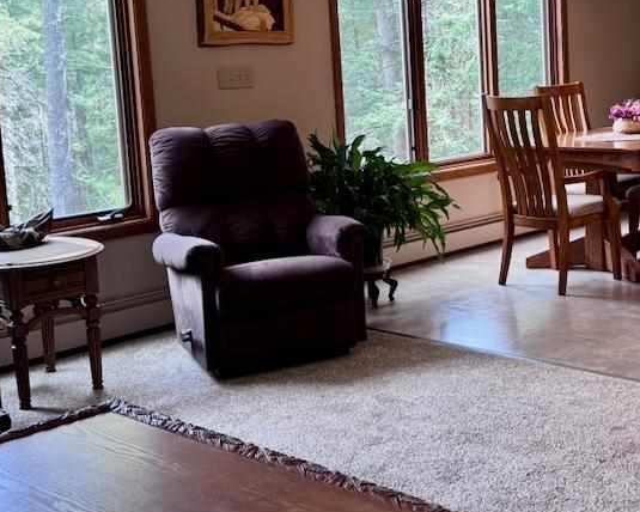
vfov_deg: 27.0
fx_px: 1061
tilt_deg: -7.5
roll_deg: +2.4
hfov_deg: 32.7
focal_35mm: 56
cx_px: 507
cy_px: 166
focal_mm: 6.76
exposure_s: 1/120
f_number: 1.78
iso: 160
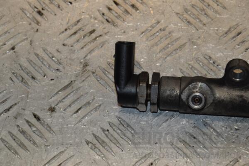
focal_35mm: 158
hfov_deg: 13.0
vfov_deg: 8.7
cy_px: 83
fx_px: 1089
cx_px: 124
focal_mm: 105
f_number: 10
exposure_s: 1/200
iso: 800
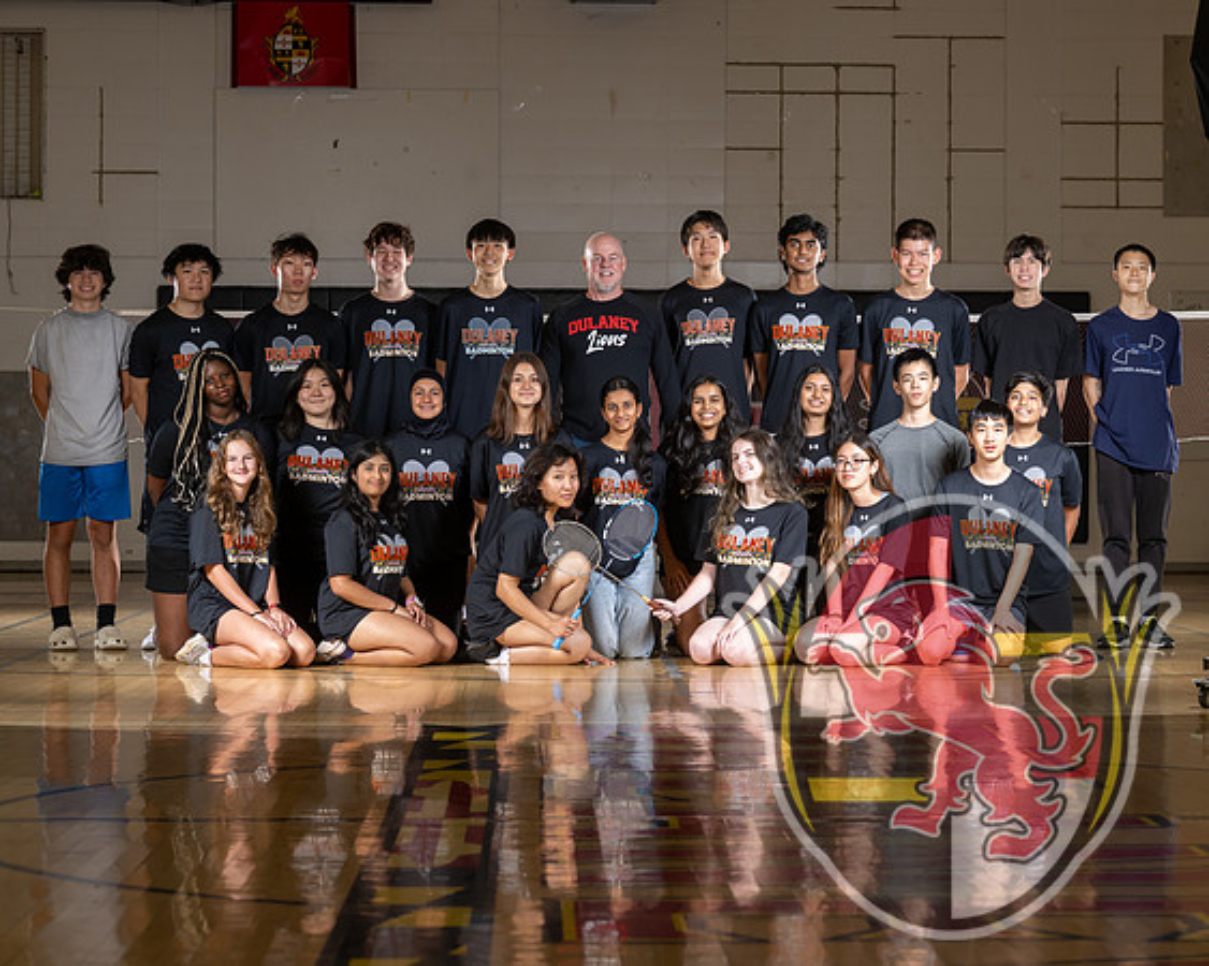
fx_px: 3566
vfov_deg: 15.4
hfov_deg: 19.2
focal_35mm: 100
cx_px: 738
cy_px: 492
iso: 320
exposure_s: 1/100
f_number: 6.3
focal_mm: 87
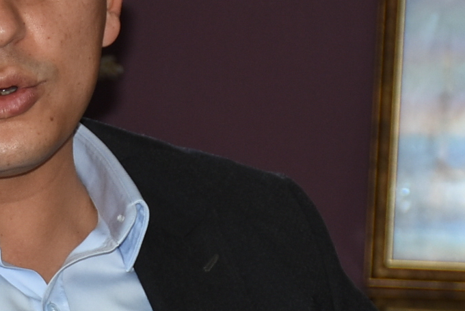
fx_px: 4435
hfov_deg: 6.0
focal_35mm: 343
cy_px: 347
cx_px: 73
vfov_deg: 4.0
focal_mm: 52
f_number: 4.8
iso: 400
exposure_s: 1/60
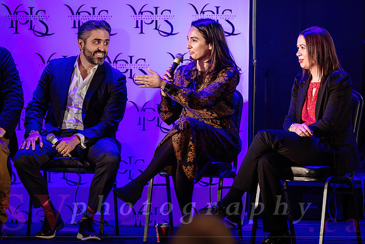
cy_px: 103
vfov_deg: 7.0
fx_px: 1991
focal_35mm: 196
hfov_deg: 10.5
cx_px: 211
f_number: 2.8
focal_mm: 170
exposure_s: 1/160
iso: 1600
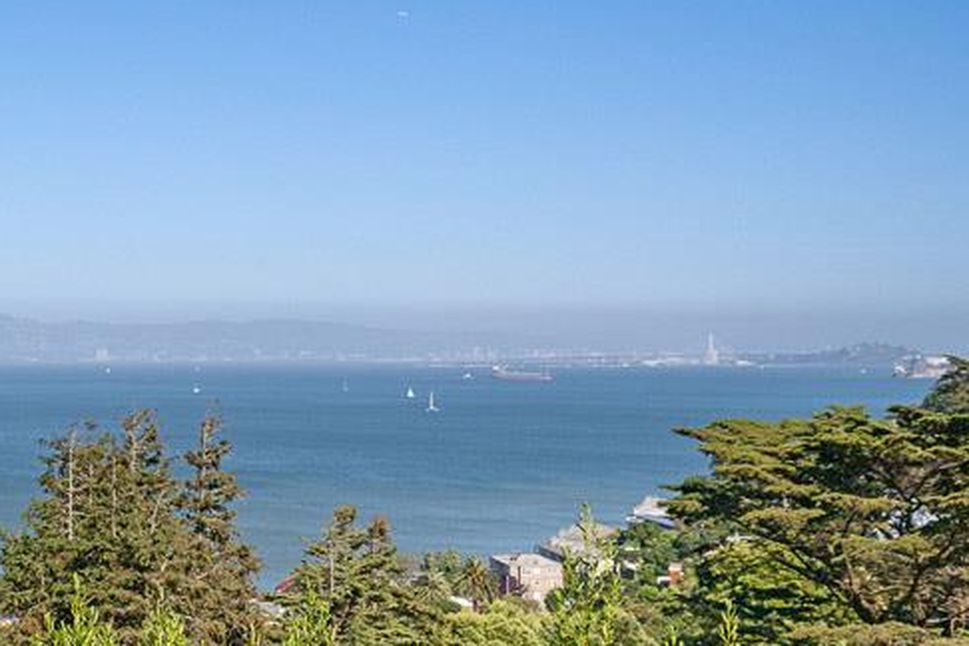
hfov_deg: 24.8
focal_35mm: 80
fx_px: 2159
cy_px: 377
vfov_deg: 17.0
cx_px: 158
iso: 400
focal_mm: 32.5
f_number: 5
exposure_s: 1/640
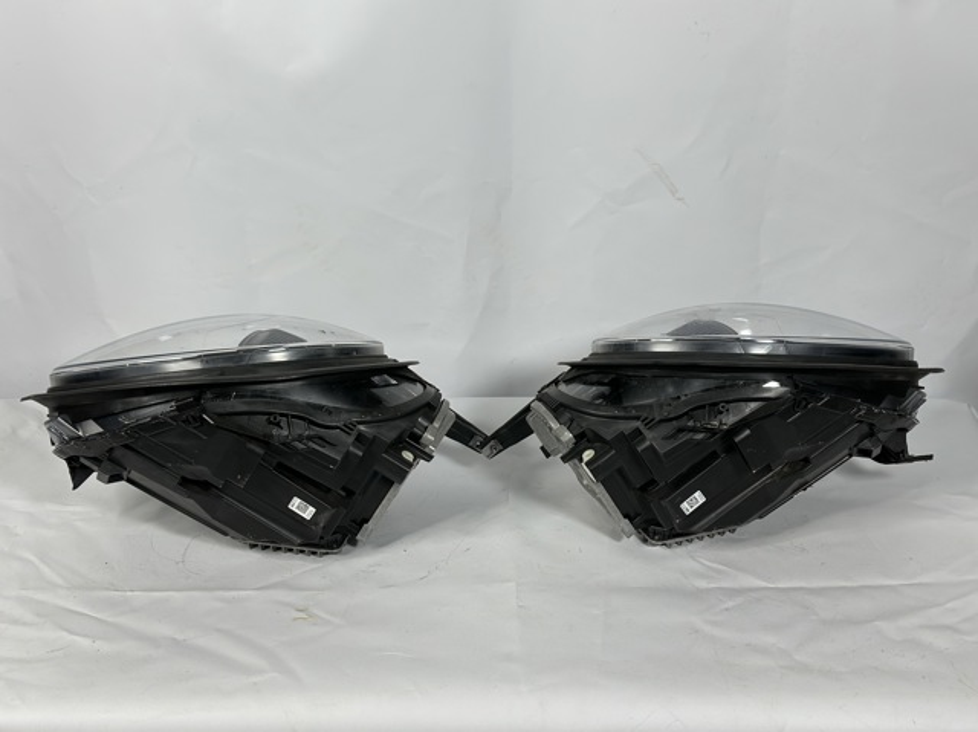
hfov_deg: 39.7
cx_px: 489
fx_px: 1355
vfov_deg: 30.2
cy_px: 366
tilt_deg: -23.9
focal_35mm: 48
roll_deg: +0.4
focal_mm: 6.86
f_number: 1.78
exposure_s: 1/100
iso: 64
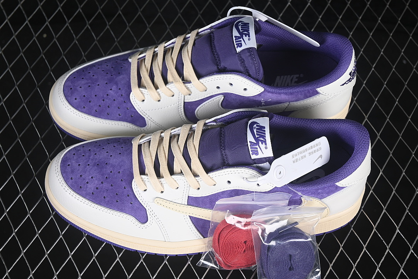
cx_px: 209
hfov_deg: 27.0
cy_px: 140
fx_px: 871
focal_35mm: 75
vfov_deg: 18.2
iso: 160
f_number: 7.1
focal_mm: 50
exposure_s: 1/80
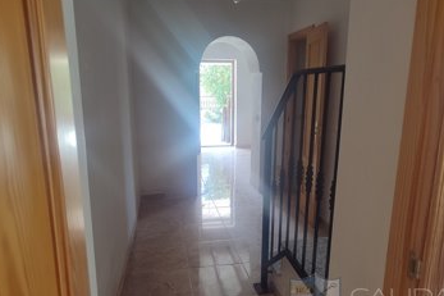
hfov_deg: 67.4
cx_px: 224
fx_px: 333
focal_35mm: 27
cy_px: 164
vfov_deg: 47.8
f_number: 1.89
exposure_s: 1/50
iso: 84
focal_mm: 5.95
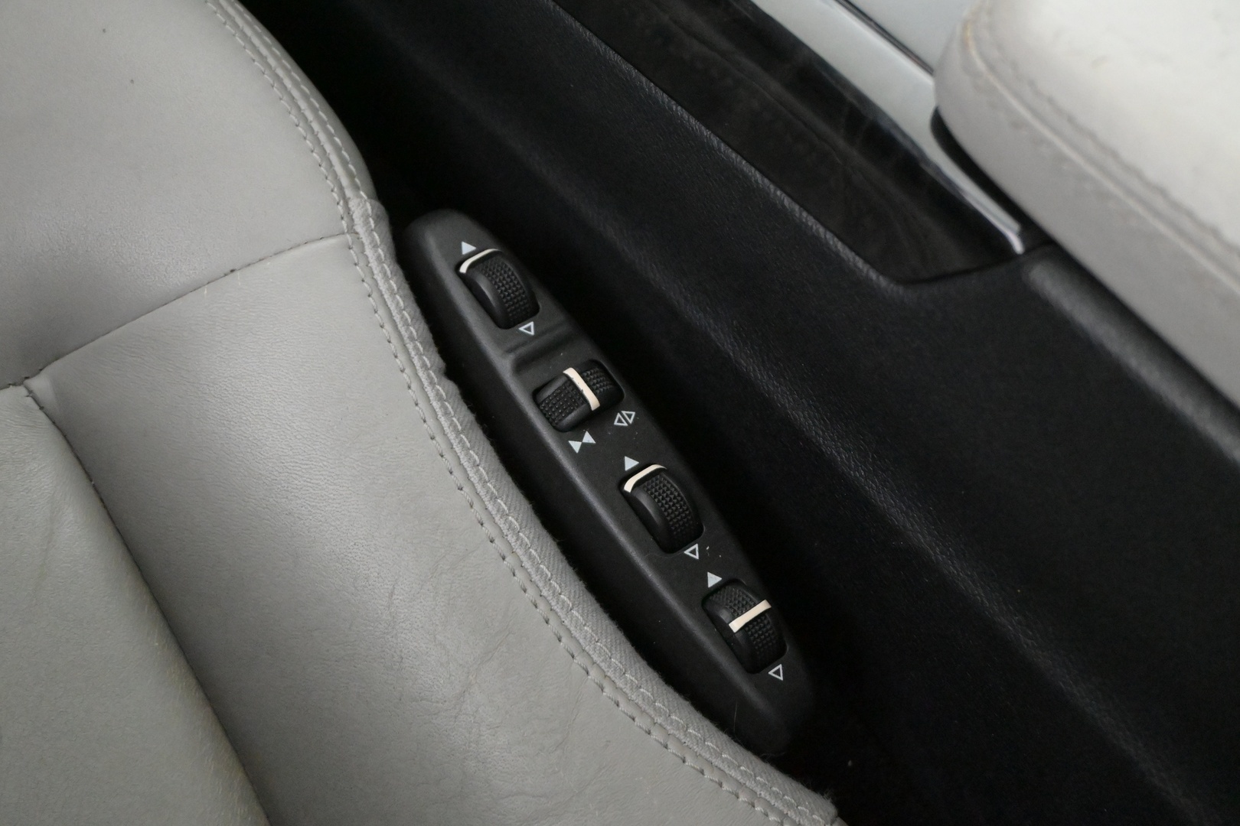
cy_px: 413
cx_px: 620
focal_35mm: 49
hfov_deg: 40.5
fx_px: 1679
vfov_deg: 27.7
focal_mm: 32.5
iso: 10000
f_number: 5
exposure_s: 1/50
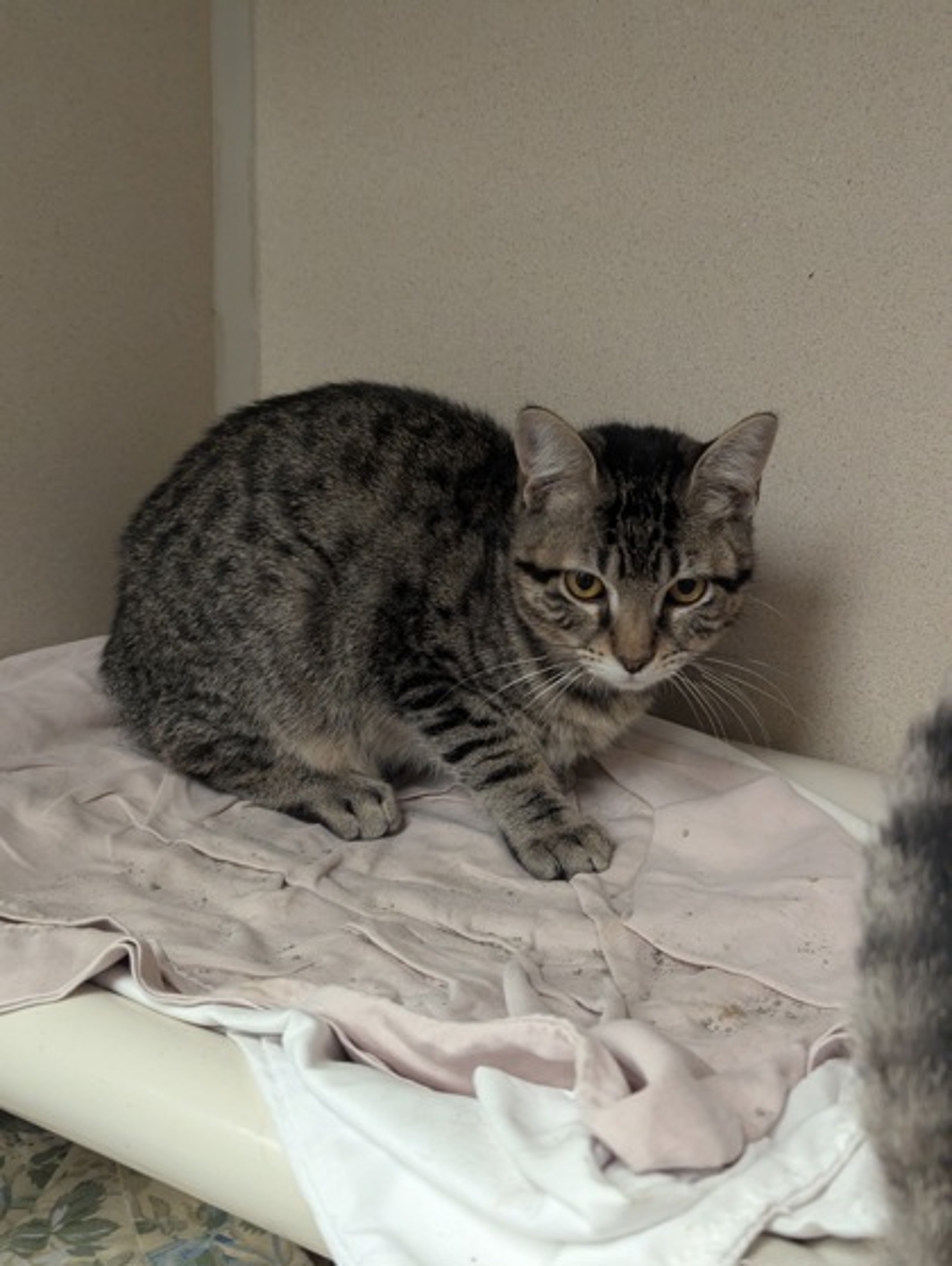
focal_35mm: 48
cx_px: 476
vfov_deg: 39.6
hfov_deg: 30.3
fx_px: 1756
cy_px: 633
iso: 448
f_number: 1.85
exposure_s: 1/120
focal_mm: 6.81
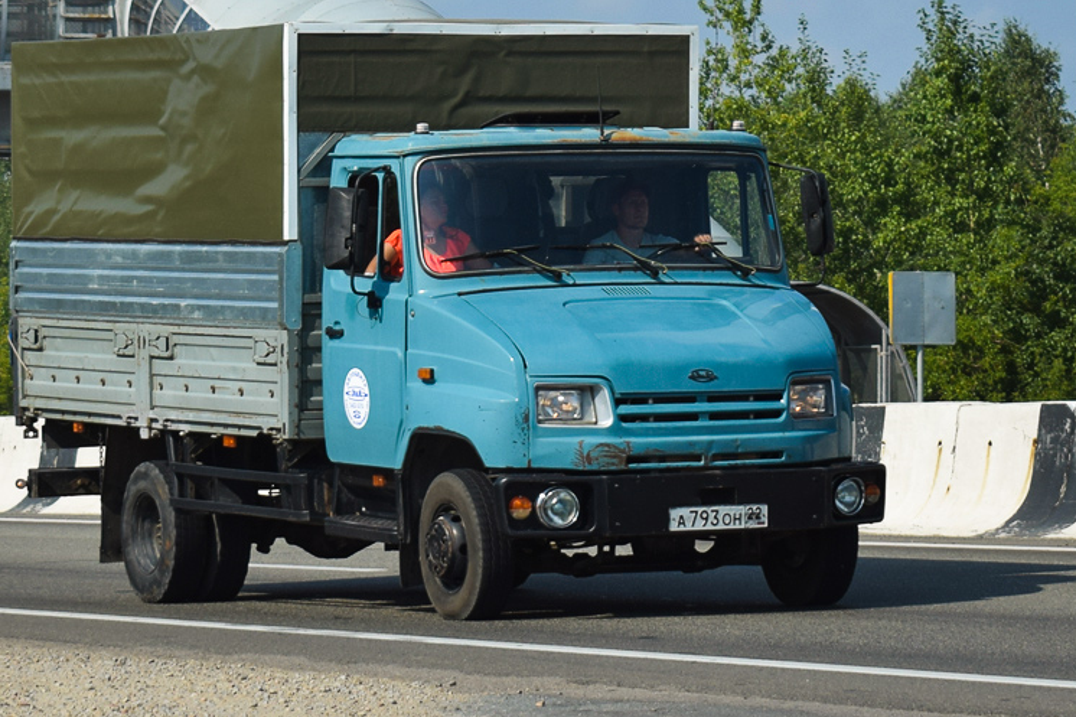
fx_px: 3317
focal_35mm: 111
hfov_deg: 18.4
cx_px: 519
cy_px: 180
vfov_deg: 12.3
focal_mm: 46
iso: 100
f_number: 5.3
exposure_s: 1/1000
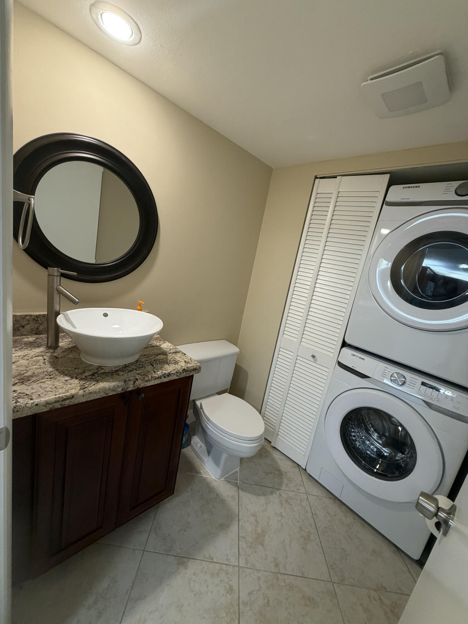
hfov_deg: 85.7
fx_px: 252
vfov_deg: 102.1
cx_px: 234
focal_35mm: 14
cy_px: 312
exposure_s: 1/60
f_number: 2.2
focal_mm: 2.22
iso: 200
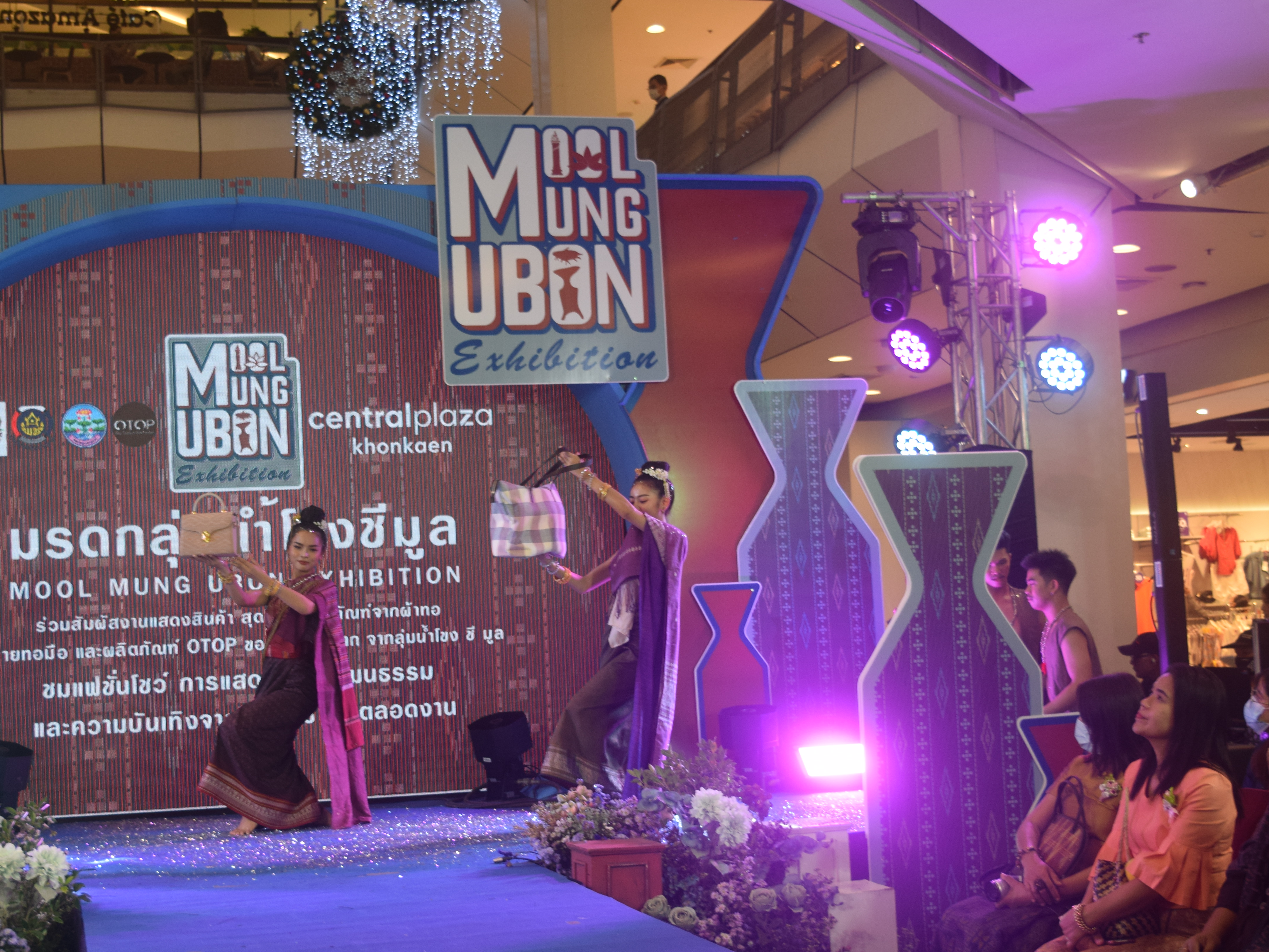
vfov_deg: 28.0
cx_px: 526
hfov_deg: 36.7
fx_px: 1906
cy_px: 544
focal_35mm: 52
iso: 400
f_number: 5
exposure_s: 1/100
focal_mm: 26
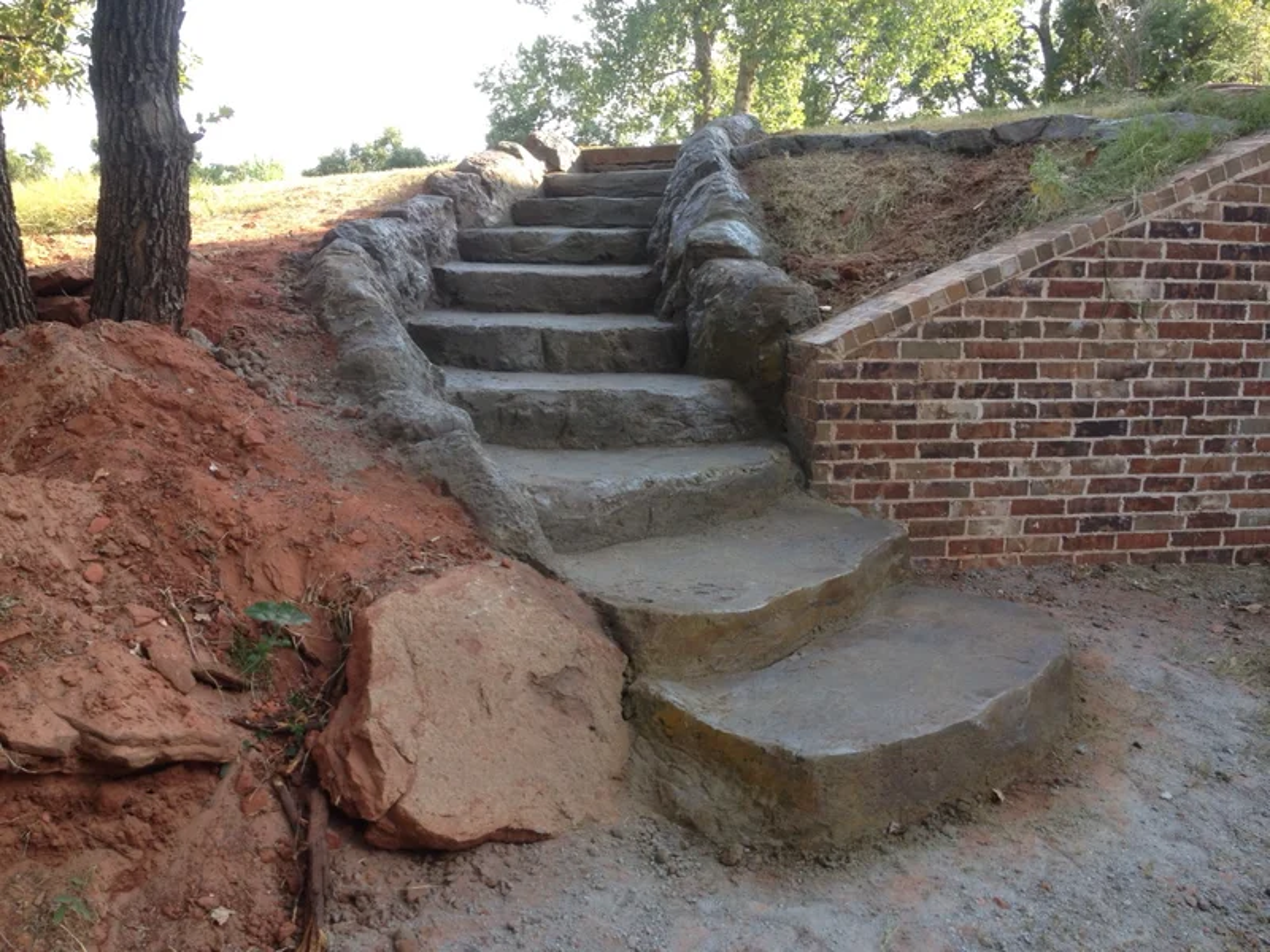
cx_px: 635
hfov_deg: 52.6
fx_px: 1284
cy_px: 476
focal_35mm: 35
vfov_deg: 40.7
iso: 64
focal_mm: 4.28
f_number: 2.4
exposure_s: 1/160
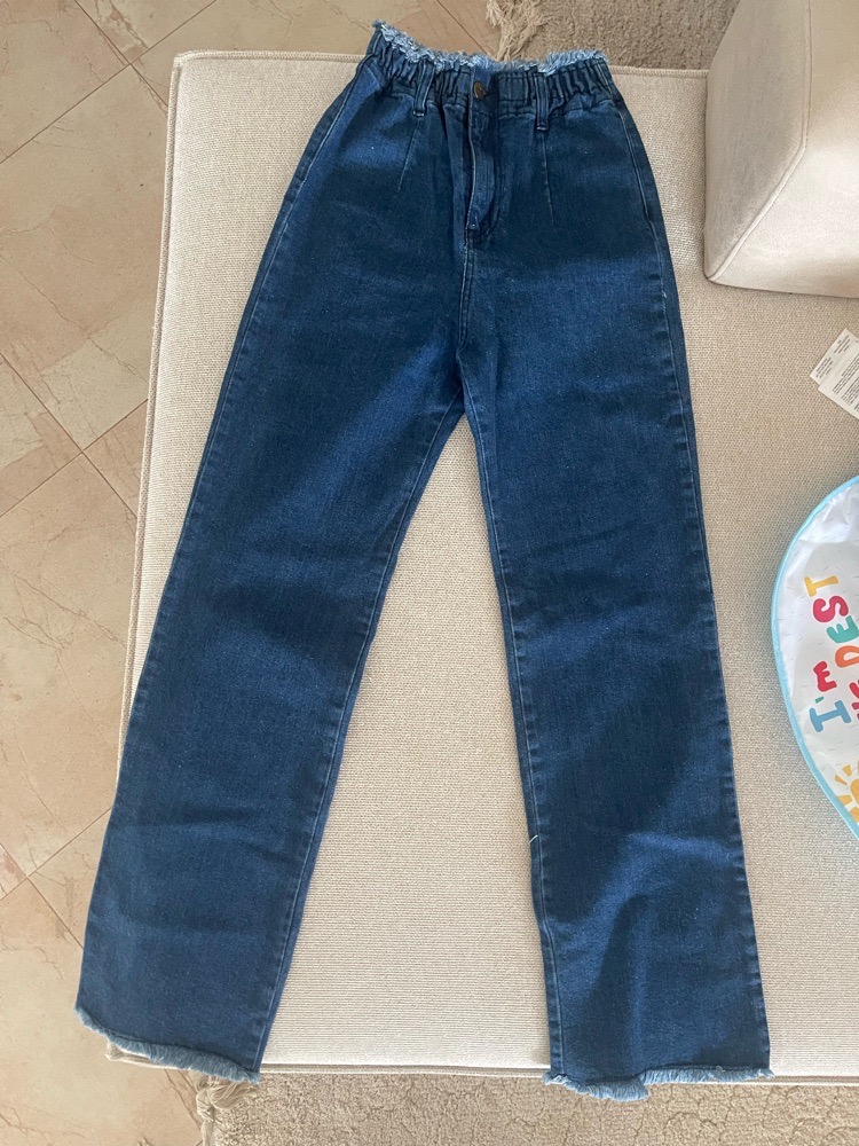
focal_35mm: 25
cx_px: 430
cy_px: 573
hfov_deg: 54.9
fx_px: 827
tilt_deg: -84.7
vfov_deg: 69.4
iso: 500
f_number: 1.6
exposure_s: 1/60
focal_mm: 5.1
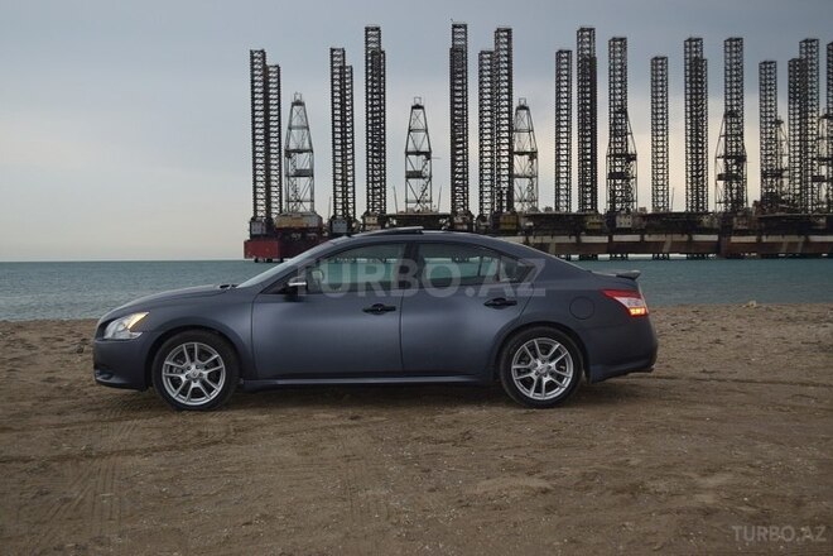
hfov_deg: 46.4
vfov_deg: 31.9
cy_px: 278
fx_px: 972
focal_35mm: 42
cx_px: 416
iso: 100
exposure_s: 1/200
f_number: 4.5
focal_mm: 28
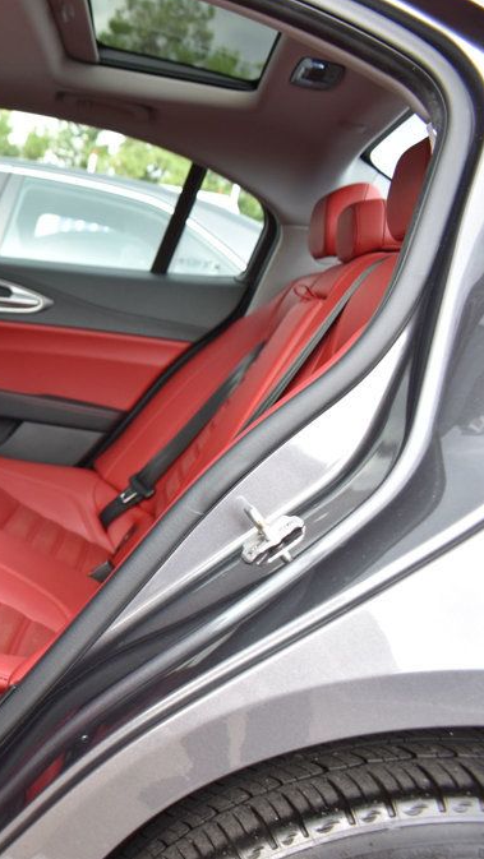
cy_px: 425
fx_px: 980
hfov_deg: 24.4
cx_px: -139
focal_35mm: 43
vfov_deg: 47.3
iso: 400
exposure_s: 1/80
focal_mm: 18
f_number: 4.5
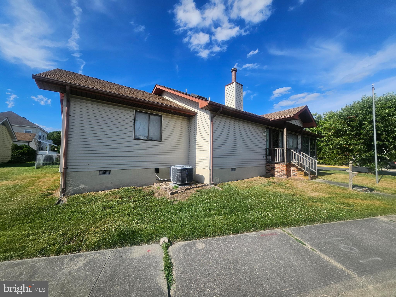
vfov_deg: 89.9
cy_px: 148
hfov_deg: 106.2
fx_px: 149
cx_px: 198
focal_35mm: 13
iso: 32
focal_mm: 1.74
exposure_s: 1/1780
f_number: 2.2
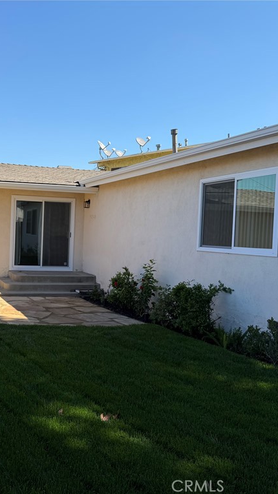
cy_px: 247
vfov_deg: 56.6
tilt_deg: -2.9
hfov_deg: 32.3
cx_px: 38
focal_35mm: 35
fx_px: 459
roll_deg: -1.6
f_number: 1.78
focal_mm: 6.76
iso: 80
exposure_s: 1/2611
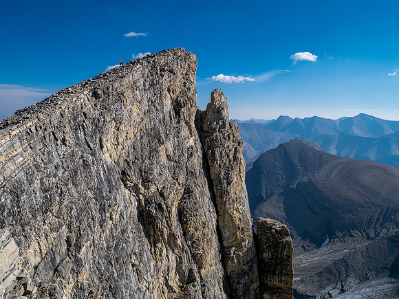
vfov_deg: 56.8
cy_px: 150
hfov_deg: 71.6
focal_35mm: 24
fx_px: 277
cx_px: 200
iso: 200
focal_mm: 12
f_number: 8
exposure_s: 1/640
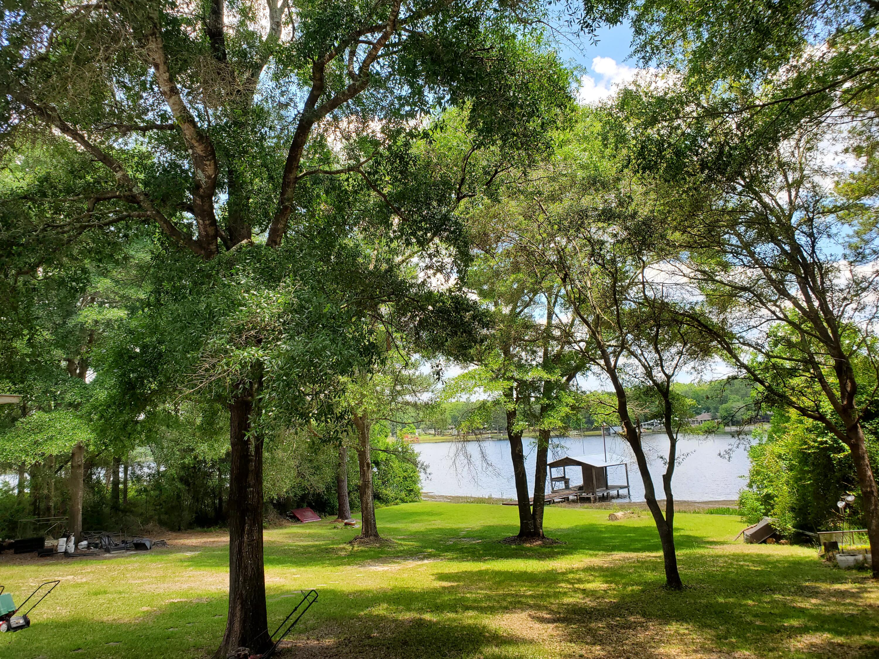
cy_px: 330
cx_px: 440
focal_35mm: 26
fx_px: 660
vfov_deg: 53.1
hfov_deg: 67.3
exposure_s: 1/414
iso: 50
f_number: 2.4
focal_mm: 4.3
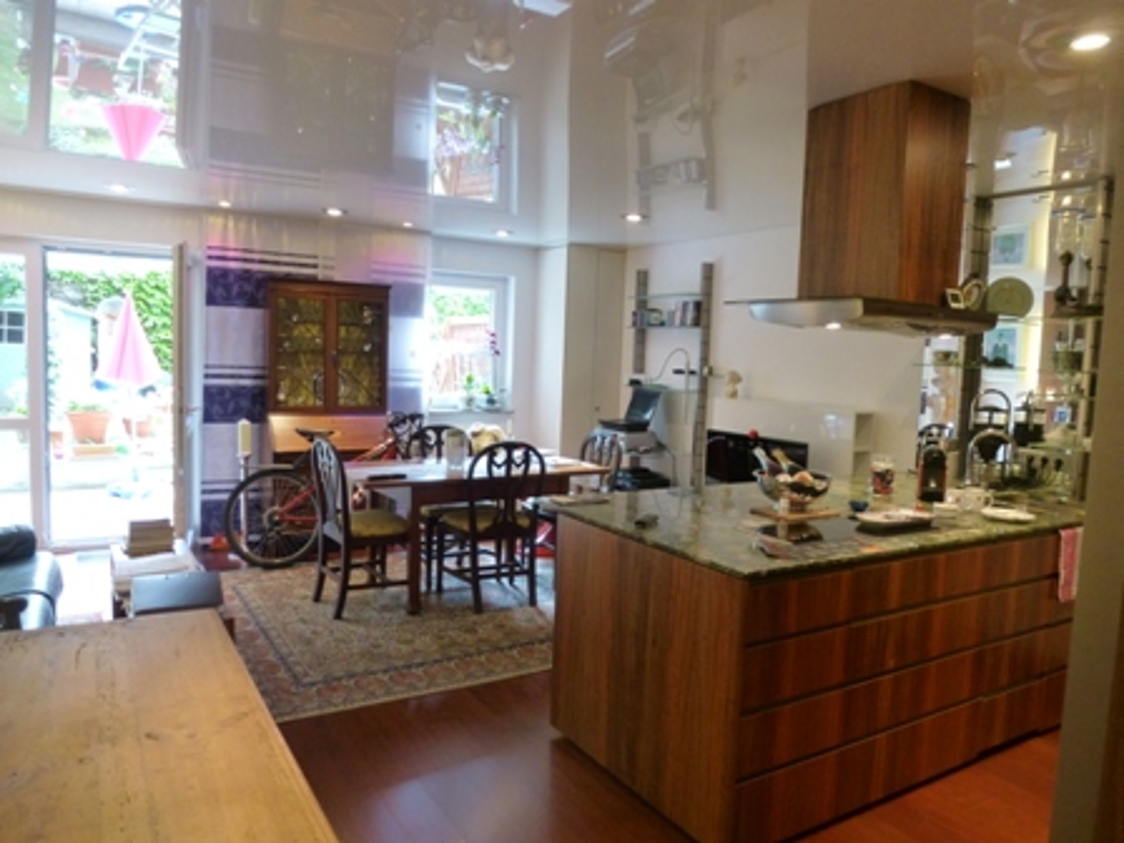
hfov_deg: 71.6
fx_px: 779
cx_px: 562
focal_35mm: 24
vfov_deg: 56.8
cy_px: 422
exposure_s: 1/30
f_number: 3.3
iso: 400
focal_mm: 4.3
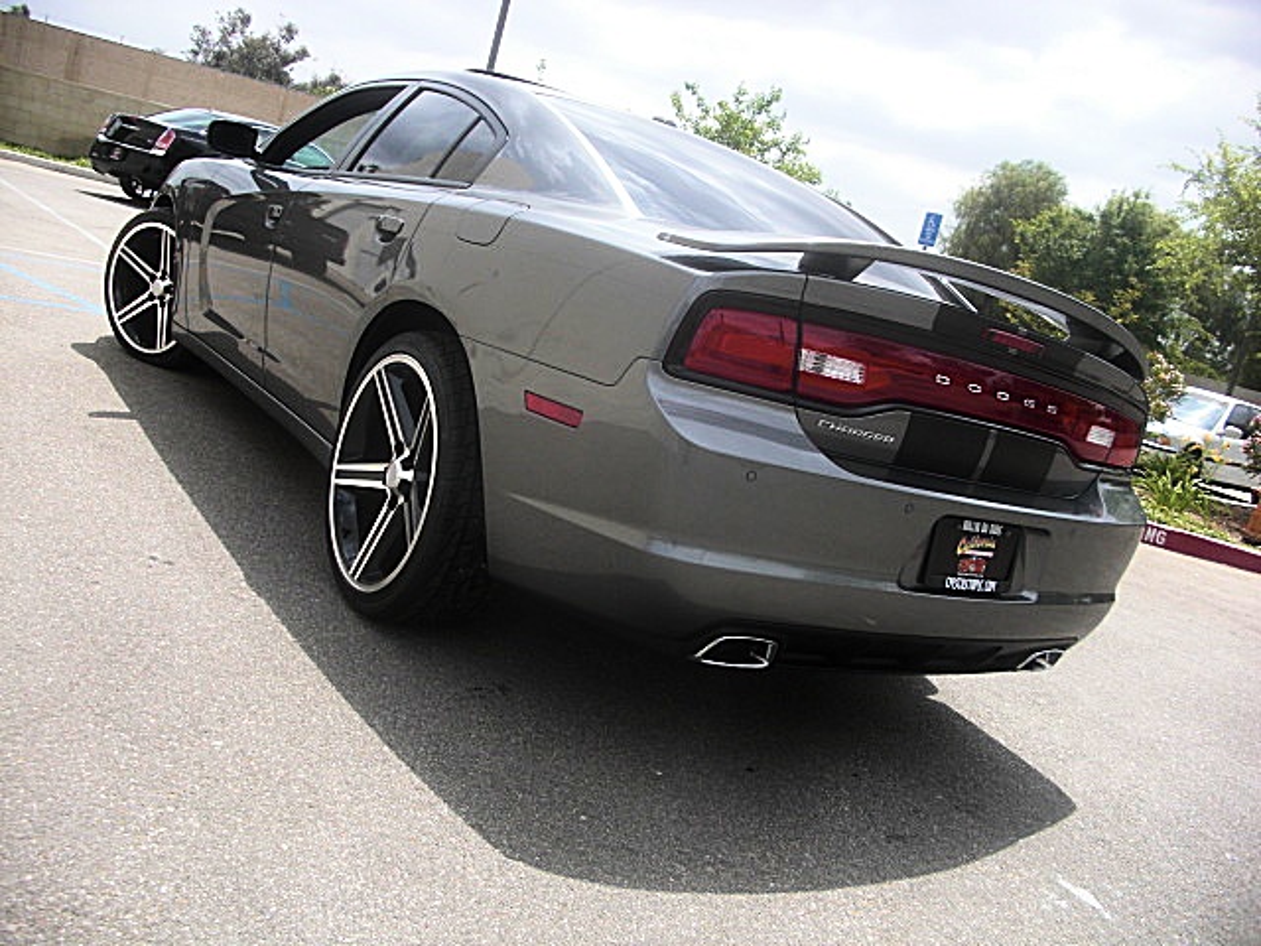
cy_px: 473
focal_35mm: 36
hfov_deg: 51.4
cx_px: 630
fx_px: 1311
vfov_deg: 39.7
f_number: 2.8
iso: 50
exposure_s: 1/640
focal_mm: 6.3
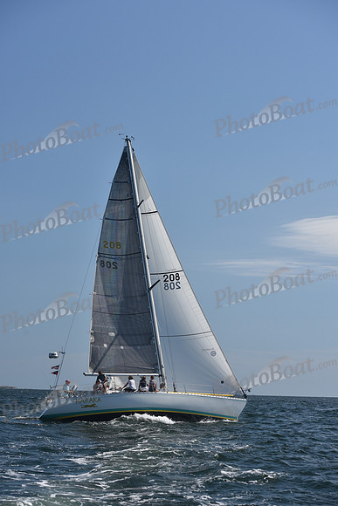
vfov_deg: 28.8
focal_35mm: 70
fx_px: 985
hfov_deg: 19.5
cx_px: 169
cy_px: 253
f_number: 6.3
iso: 250
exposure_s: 1/1000
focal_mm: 70
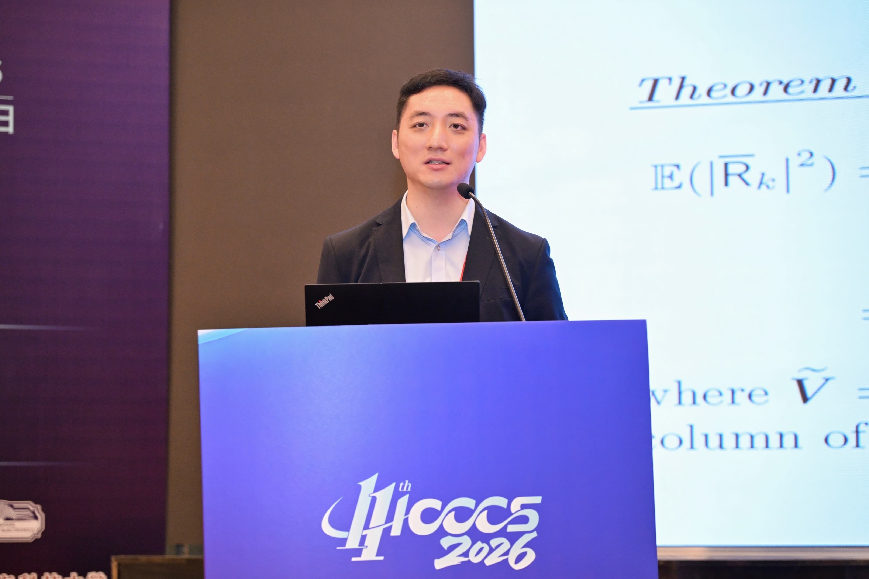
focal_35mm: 83
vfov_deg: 16.4
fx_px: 2003
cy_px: 290
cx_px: 434
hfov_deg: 24.5
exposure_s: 1/160
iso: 2500
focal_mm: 83
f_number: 4
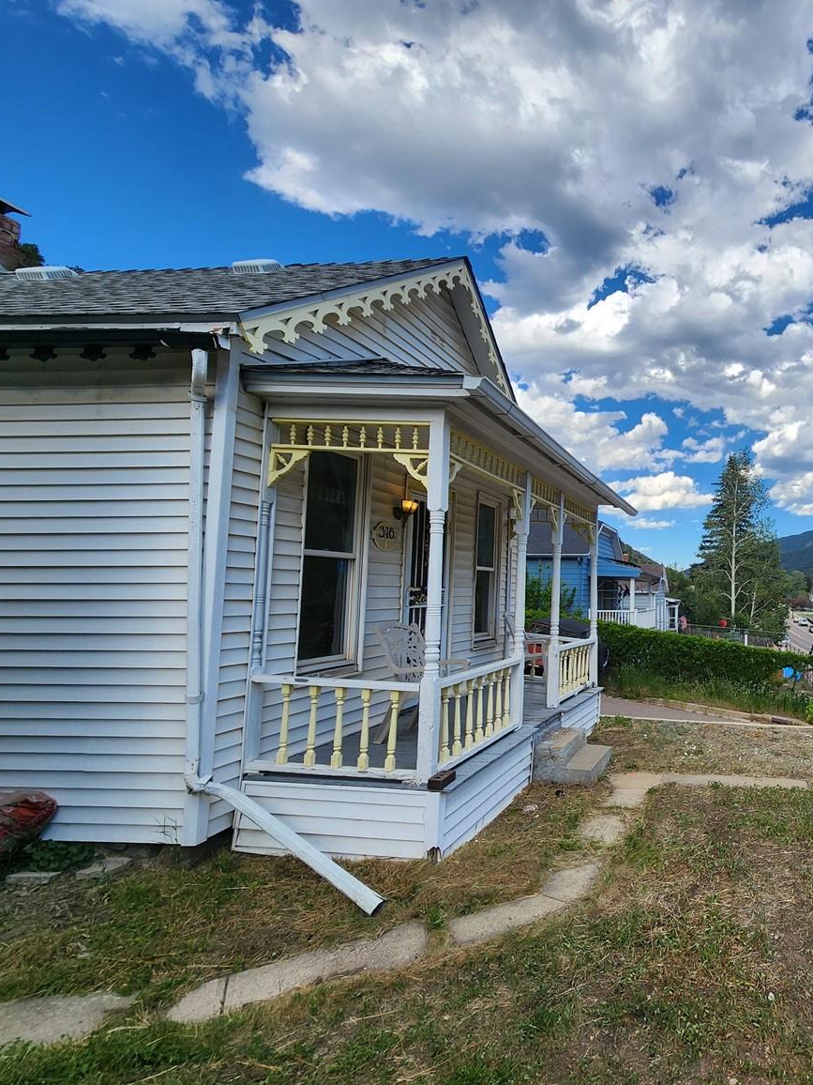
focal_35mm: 18
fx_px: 564
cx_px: 712
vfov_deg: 87.7
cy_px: 555
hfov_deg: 61.8
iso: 50
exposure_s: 1/1538
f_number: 2.2
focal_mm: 2.2
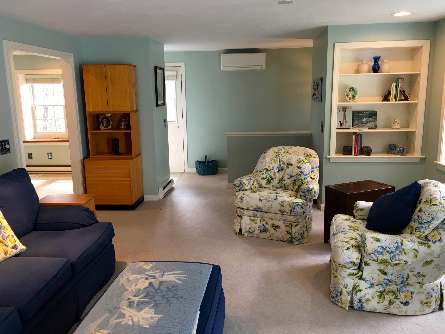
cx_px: 222
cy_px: 167
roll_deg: +0.9
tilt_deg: -9.9
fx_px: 373
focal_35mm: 29
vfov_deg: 48.2
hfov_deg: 61.7
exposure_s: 1/15
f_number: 2.2
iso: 25
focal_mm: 4.15
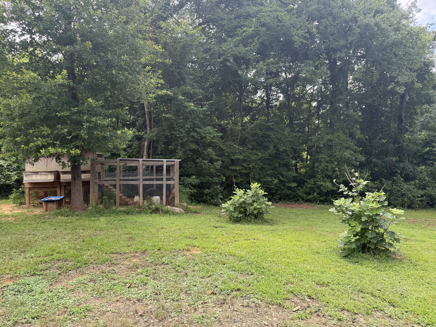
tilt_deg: -0.3
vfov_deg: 56.8
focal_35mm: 24
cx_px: 218
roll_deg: +1.5
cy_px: 164
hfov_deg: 71.6
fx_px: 302
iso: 80
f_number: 1.78
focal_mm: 6.76
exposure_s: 1/421
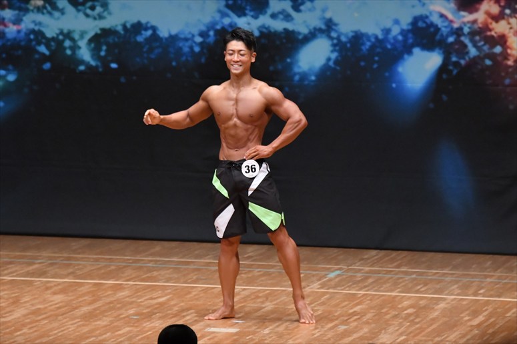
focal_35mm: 285
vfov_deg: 4.8
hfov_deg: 7.2
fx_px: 4091
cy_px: 172
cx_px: 258
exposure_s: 1/400
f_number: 5.6
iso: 6400
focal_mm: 190
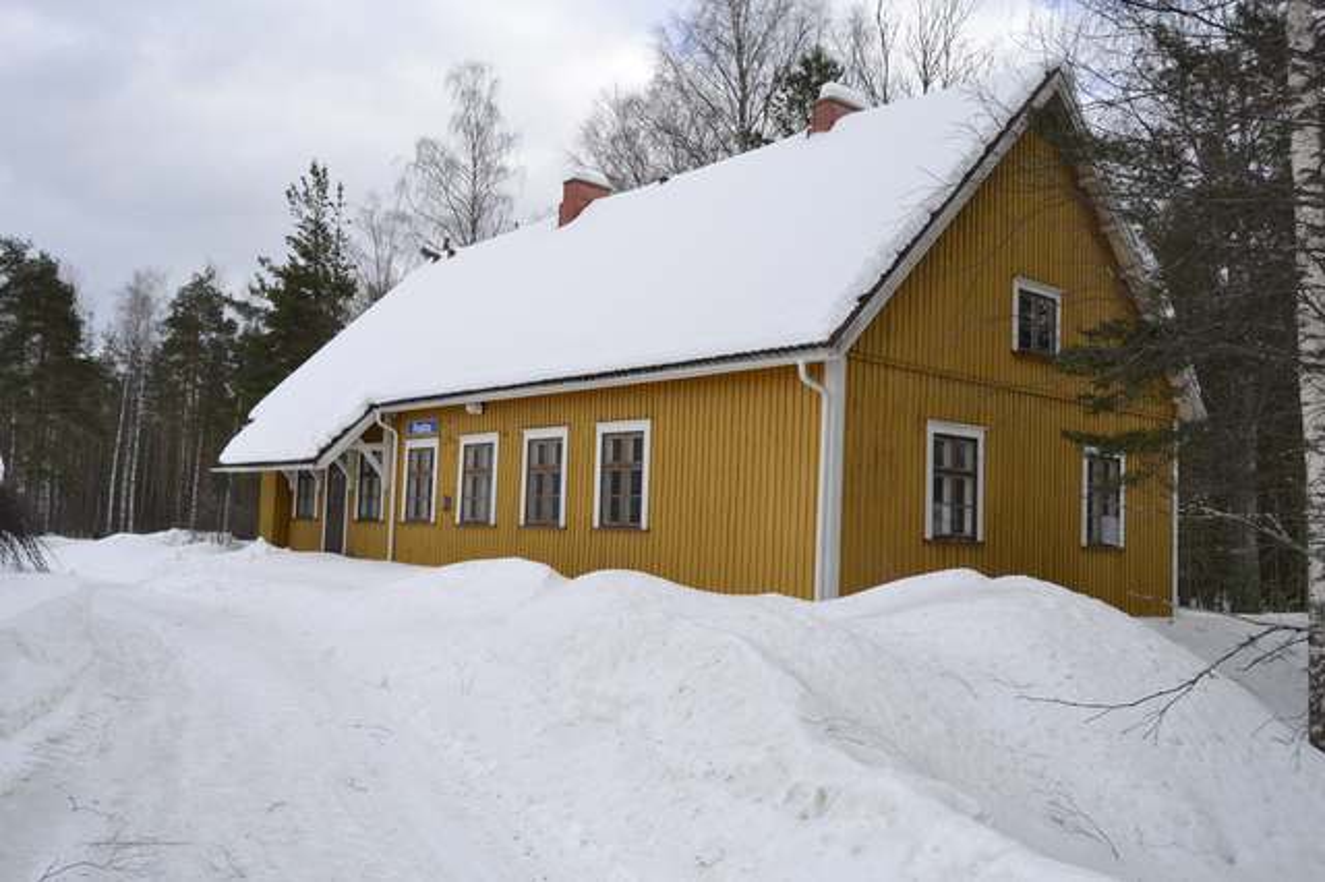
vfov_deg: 43.6
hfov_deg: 62.0
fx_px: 1104
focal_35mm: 30
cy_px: 441
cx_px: 662
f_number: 8
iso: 100
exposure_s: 1/200
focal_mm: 20
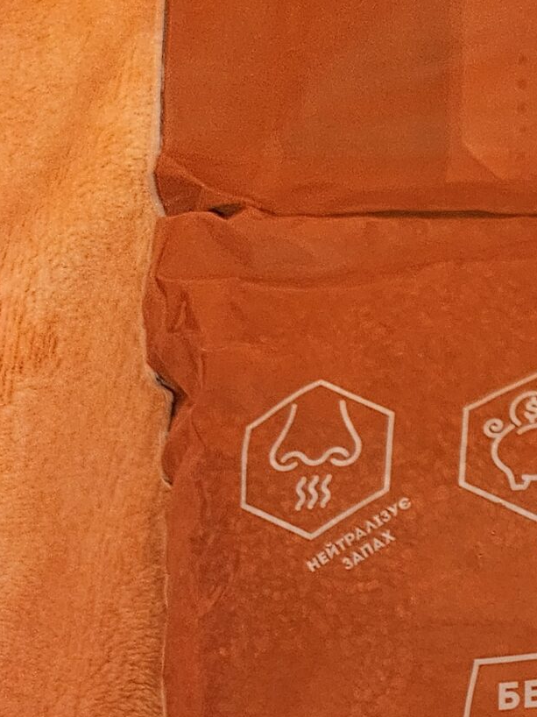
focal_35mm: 72
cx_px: 837
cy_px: 852
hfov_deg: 17.9
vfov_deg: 24.6
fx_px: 1490
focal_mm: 5.4
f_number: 1.8
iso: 640
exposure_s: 1/50
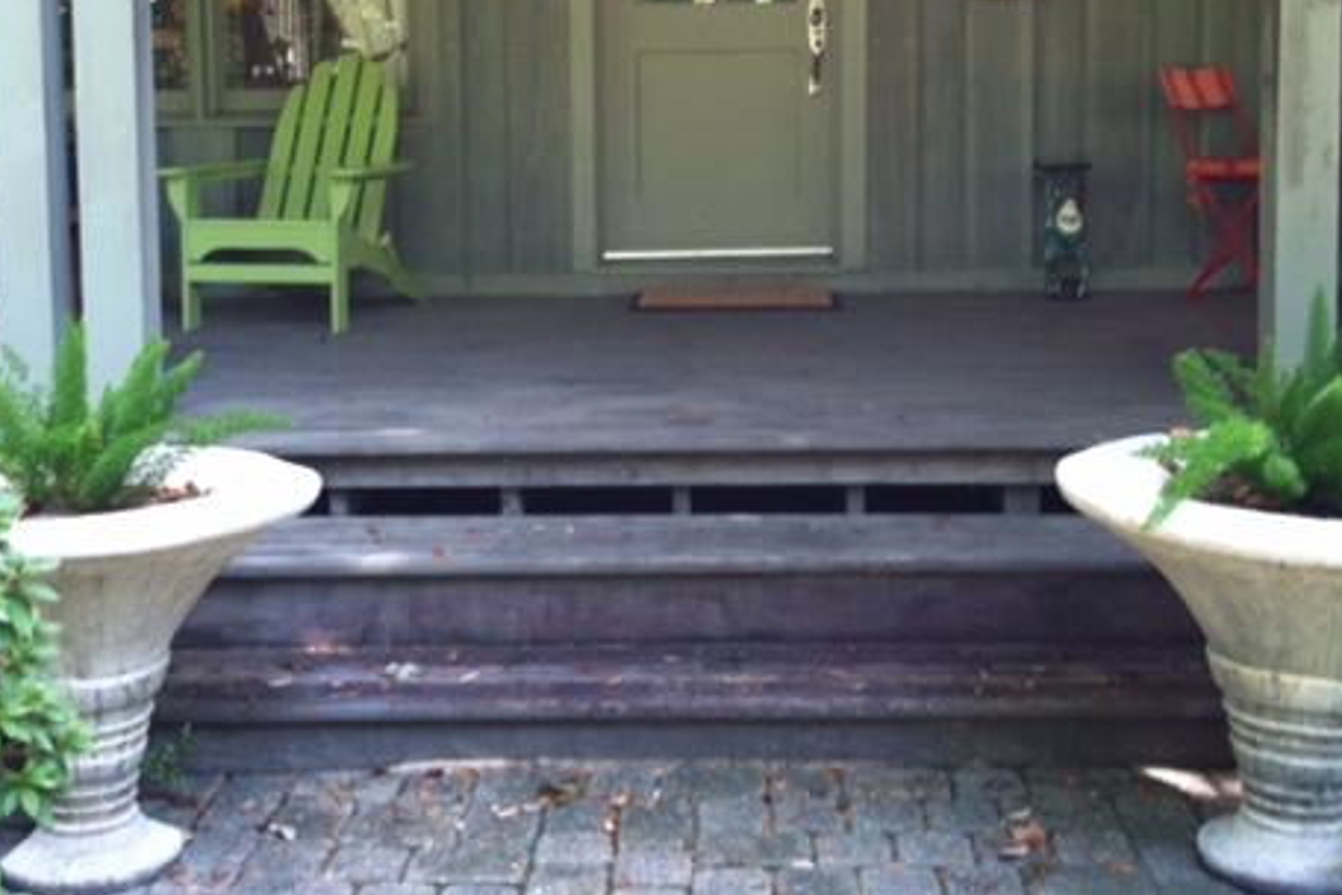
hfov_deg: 38.9
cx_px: 668
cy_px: 200
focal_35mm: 51
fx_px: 1901
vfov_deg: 26.1
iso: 80
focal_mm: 3.85
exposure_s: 1/24
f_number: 2.8
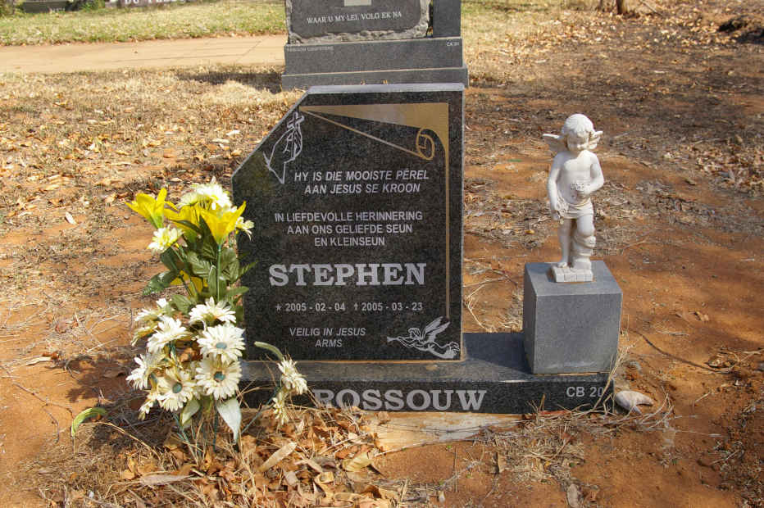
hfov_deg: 49.6
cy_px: 254
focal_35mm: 39
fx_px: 827
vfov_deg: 34.2
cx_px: 382
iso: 200
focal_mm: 26
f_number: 8
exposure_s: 1/250
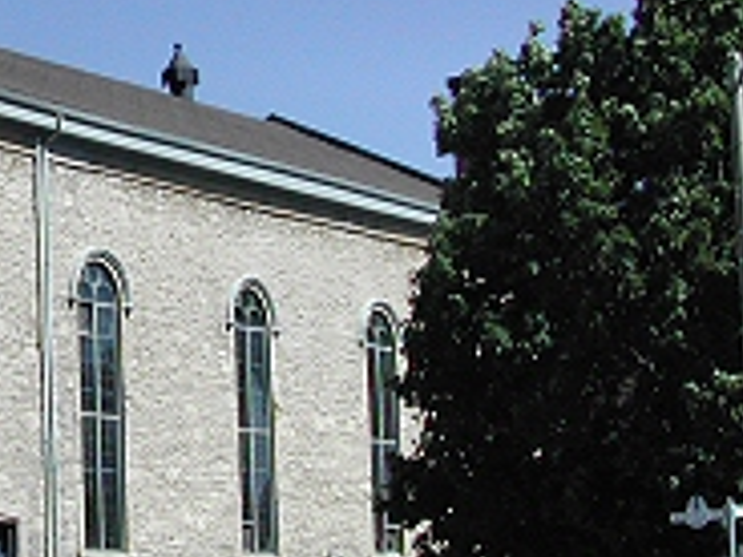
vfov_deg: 13.9
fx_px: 2275
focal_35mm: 106
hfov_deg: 17.8
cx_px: -117
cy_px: 178
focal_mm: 8
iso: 100
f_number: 7.6
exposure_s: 1/273
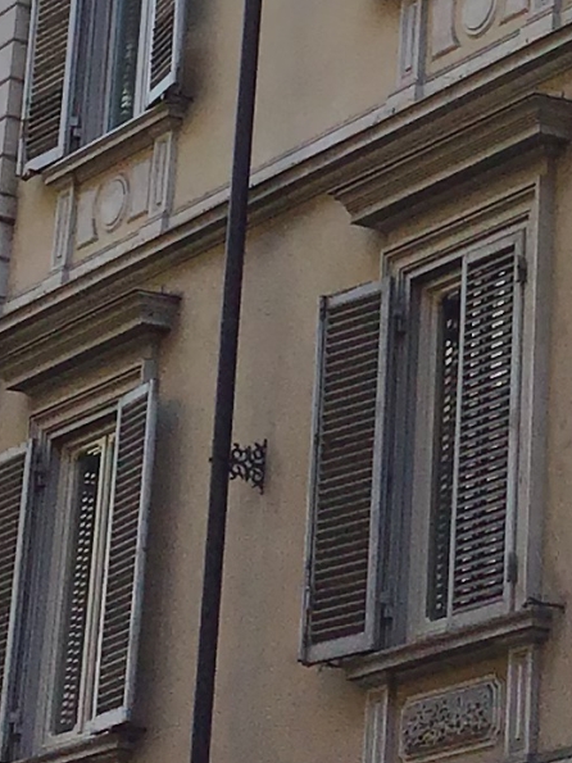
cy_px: 26
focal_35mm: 146
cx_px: 743
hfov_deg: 10.0
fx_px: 3218
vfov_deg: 13.4
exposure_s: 1/319
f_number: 2.4
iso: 25
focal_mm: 3.3
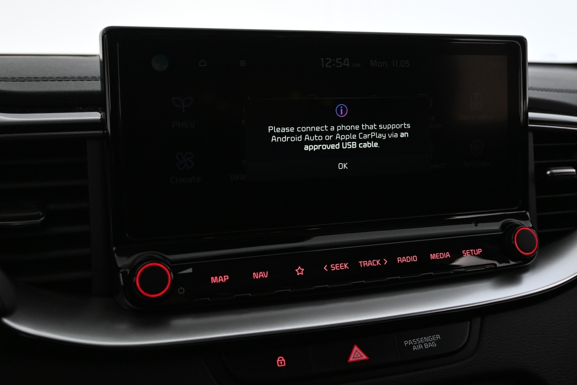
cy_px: 158
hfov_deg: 47.3
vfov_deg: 32.6
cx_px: 337
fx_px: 656
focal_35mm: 41
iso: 2200
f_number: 4
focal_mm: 22.5
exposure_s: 1/40
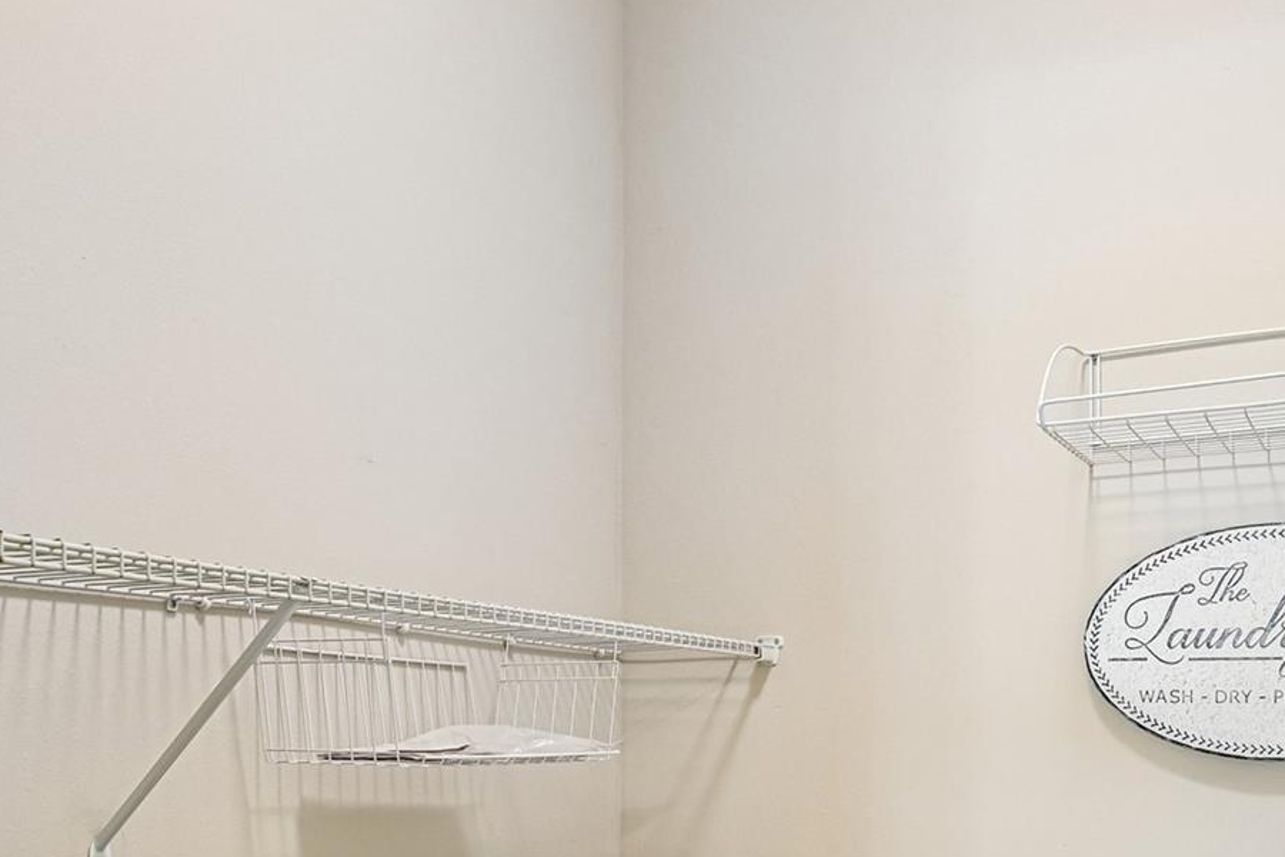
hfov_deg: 58.5
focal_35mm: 32
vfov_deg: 40.0
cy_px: 641
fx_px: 1142
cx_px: 737
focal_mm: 18
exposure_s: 1/4
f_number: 8
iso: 400
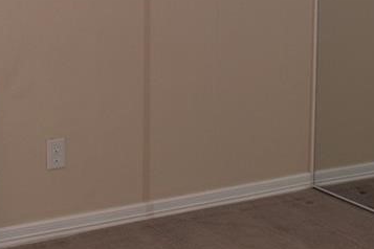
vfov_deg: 14.8
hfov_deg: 22.5
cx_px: 137
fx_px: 939
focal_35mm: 90
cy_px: -19
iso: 640
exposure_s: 1/125
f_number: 5.6
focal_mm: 21
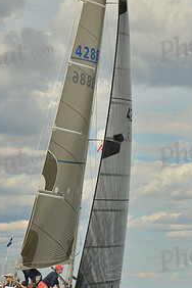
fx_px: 1152
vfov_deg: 14.2
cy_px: 103
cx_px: 107
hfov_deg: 9.5
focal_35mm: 144
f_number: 8
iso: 200
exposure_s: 1/1000
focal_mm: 70
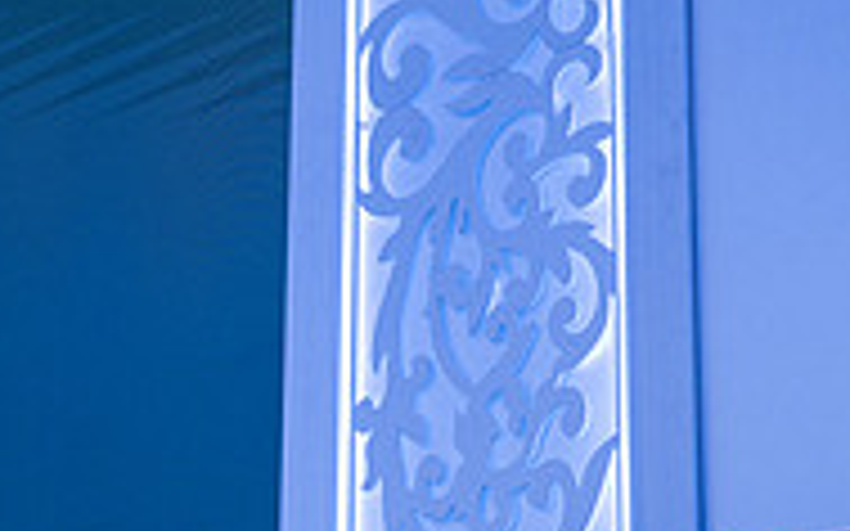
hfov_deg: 20.2
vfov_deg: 12.4
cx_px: 27
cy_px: 817
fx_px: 2316
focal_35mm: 100
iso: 640
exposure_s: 1/125
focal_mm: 32
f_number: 3.5
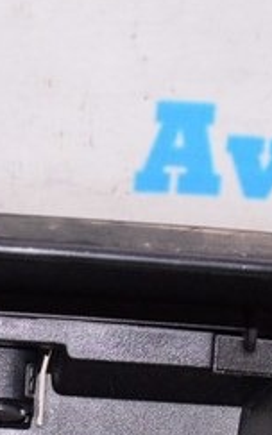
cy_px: 542
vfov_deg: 13.7
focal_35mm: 148
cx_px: 5
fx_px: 1756
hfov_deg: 8.8
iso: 1600
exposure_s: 1/125
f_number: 8
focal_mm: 23
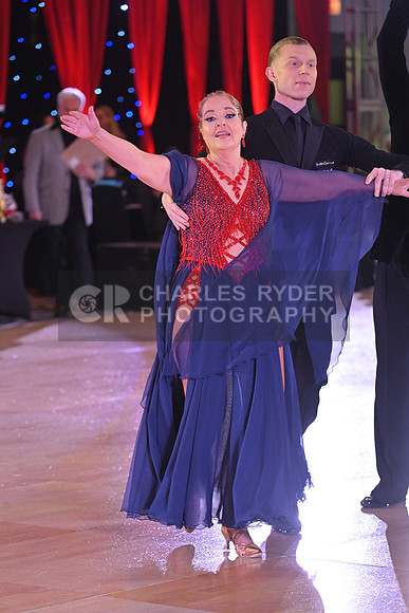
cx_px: 204
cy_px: 306
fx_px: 2725
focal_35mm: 160
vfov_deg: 12.8
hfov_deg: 8.6
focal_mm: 160
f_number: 5
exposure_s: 1/320
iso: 3200
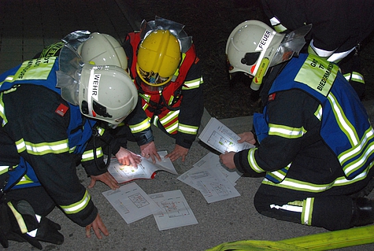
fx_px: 406
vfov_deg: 34.4
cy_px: 126
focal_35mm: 39
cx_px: 187
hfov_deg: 49.5
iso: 1250
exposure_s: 1/60
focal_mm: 26
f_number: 8
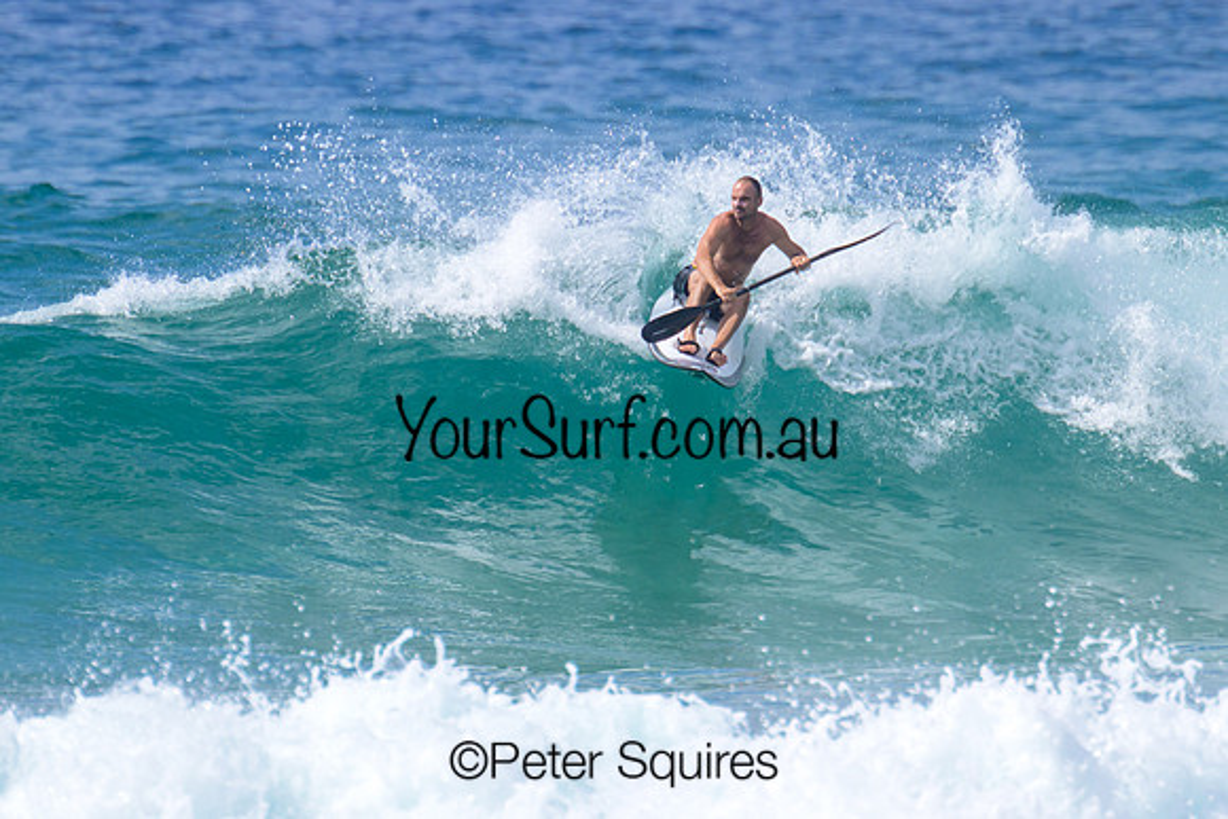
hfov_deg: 1.9
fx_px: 37332
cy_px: 303
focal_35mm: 1094
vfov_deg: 1.3
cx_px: 619
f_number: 11
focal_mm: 800
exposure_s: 1/2000
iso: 560
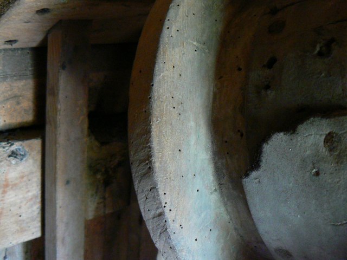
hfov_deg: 51.4
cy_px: 130
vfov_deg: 39.7
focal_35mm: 36
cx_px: 174
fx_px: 361
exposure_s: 1/8
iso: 200
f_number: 2.8
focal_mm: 6
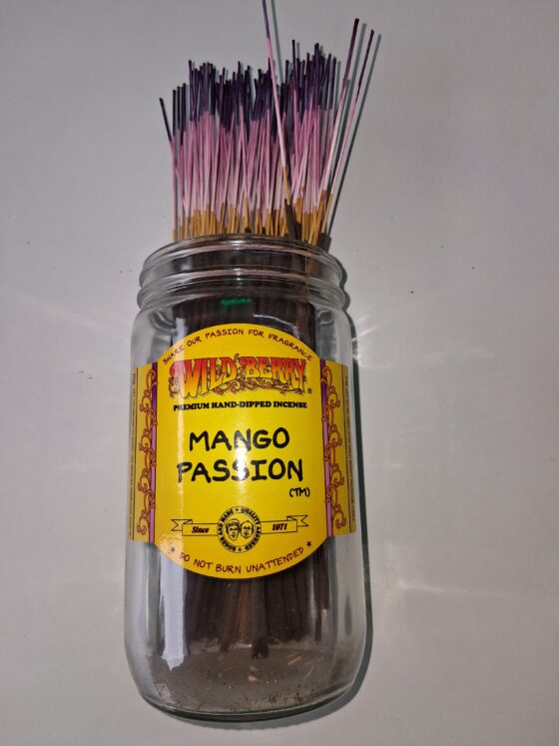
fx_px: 560
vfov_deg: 67.3
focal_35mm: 26
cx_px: 280
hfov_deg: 53.1
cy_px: 373
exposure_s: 1/120
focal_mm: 3.98
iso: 64
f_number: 1.8
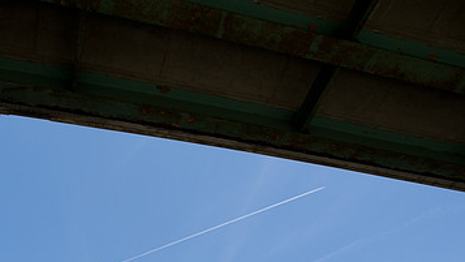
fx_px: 419
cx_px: 142
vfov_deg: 32.5
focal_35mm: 34
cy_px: 249
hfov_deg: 56.3
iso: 200
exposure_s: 1/1000
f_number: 5.6
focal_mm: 20
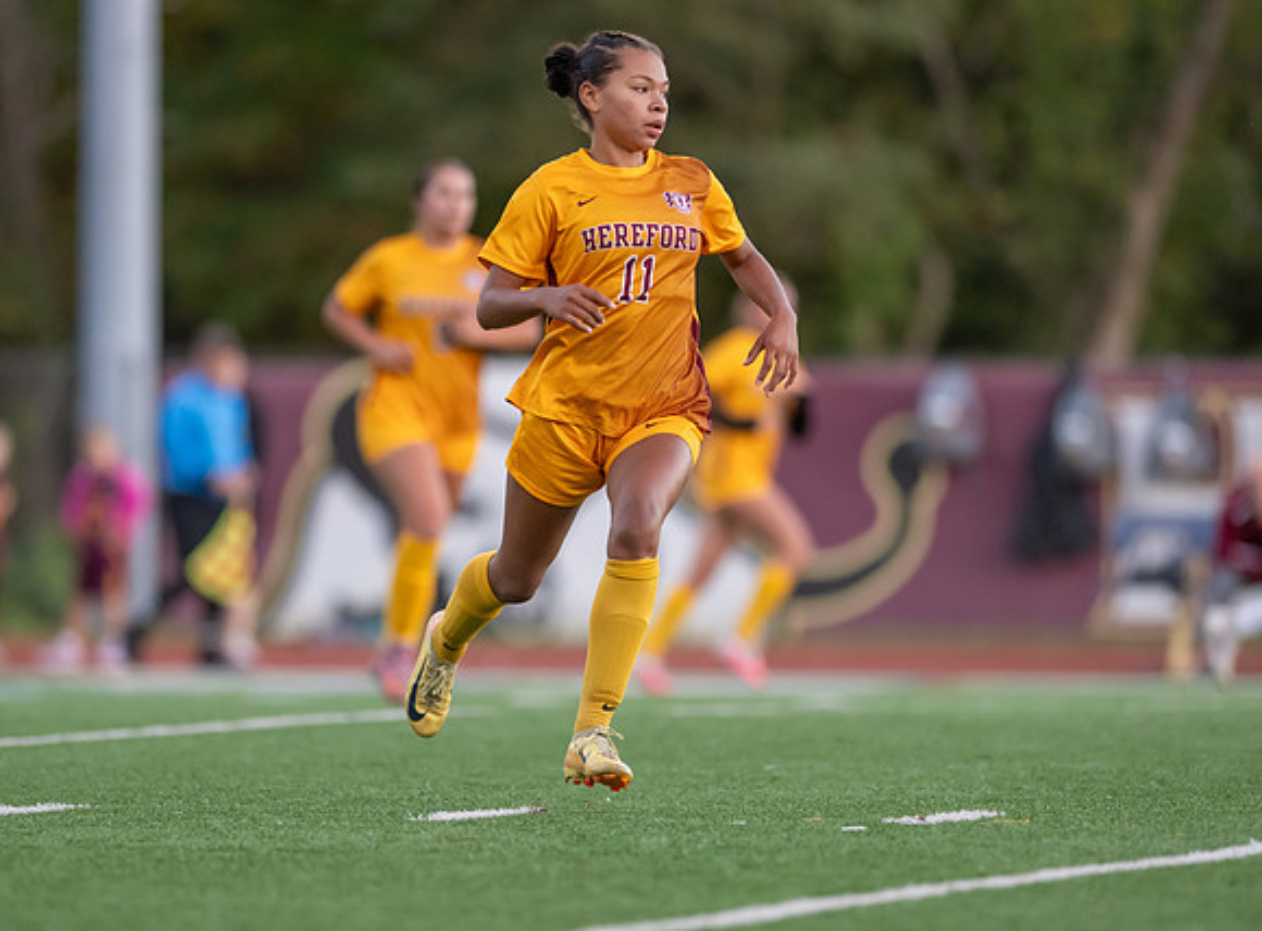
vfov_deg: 4.1
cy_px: 483
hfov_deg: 5.6
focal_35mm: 357
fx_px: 12956
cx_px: 572
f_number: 2.8
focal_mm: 300
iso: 2500
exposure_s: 1/1600
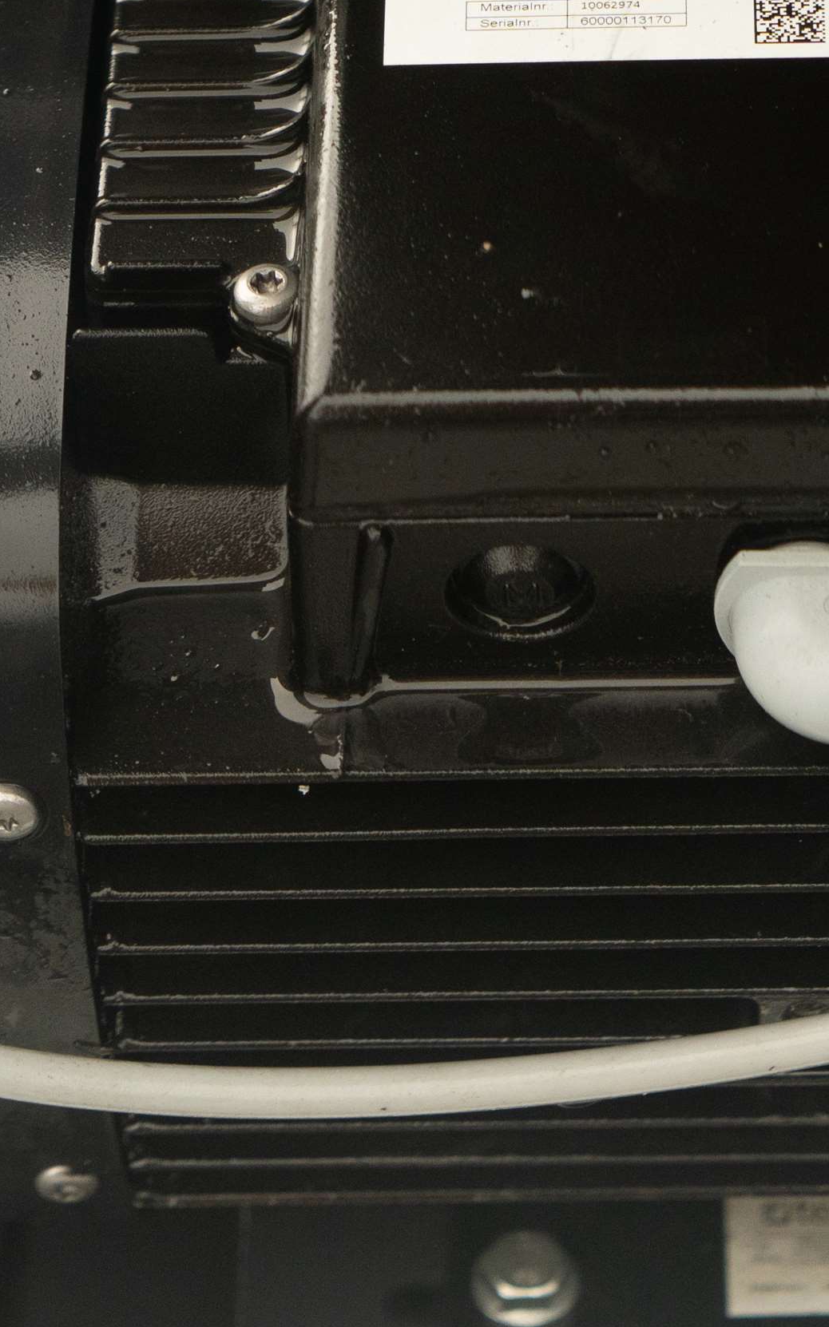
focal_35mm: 152
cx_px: 704
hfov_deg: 8.6
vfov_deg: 13.7
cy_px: 446
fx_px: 5497
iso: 800
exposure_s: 1/400
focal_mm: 59
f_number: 4
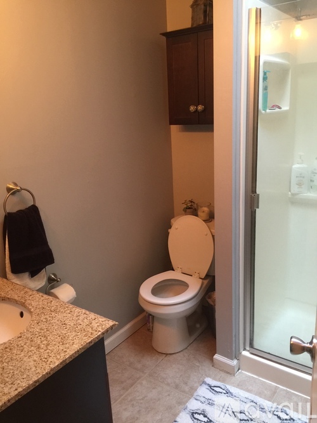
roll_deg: +2.8
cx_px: 158
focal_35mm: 29
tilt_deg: -13.2
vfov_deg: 61.7
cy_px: 212
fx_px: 354
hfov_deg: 48.2
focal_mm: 4.15
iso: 100
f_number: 2.2
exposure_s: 1/10
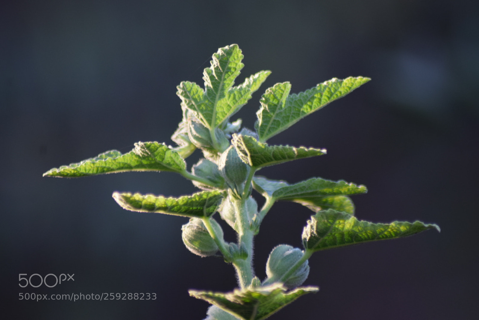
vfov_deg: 3.1
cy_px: 160
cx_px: 240
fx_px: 5988
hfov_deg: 4.6
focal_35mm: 450
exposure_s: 1/125
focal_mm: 300
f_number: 5.6
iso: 400
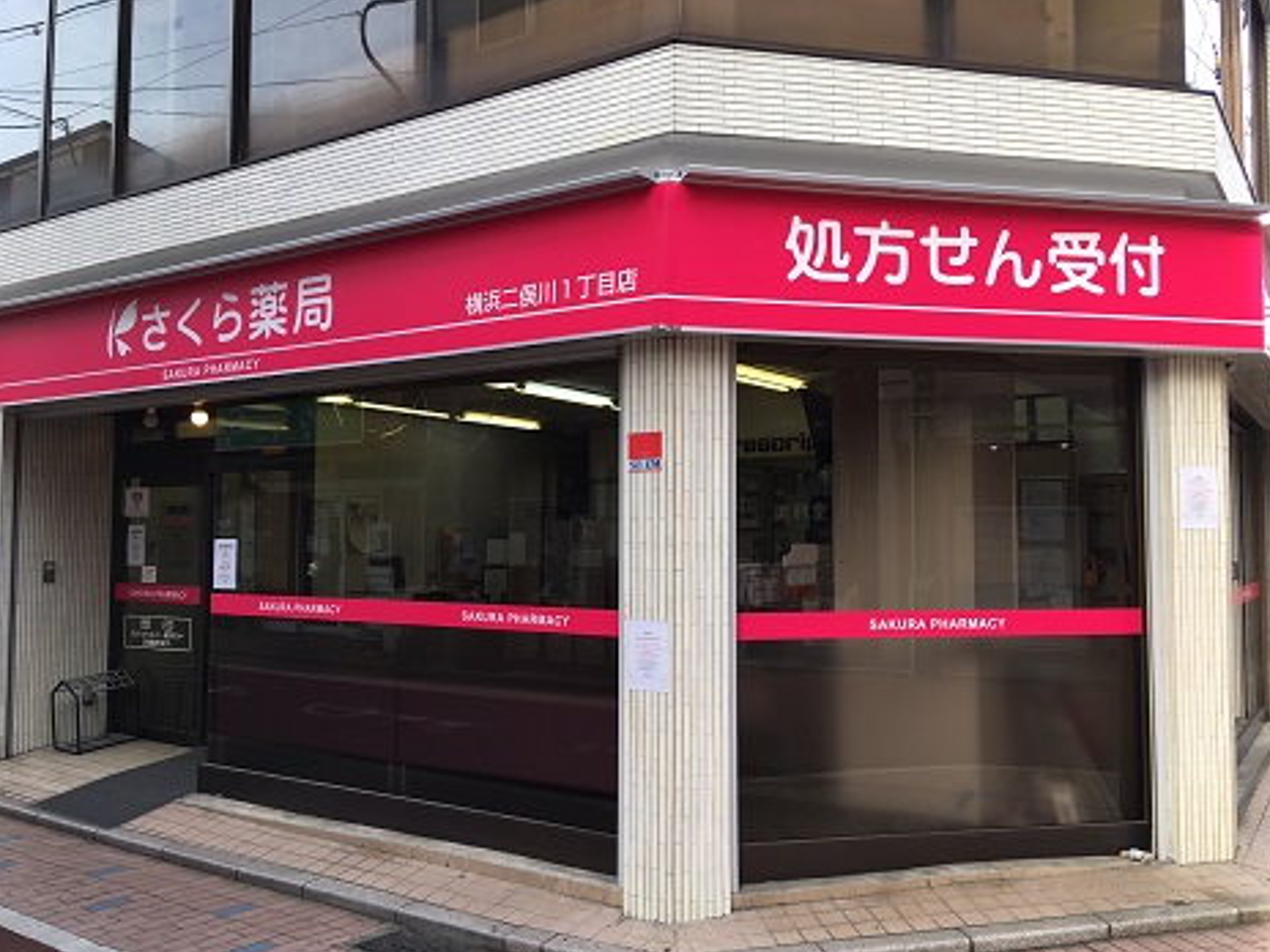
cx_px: 646
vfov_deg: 46.8
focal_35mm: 30
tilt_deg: +3.1
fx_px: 1101
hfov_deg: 60.0
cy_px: 484
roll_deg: -0.2
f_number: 2.2
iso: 25
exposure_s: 1/162
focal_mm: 4.15
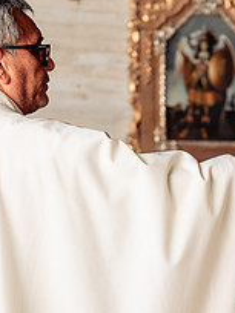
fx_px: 1240
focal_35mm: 137
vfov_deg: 14.4
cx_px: 286
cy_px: 223
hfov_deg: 10.6
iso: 500
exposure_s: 1/400
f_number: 3.2
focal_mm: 48
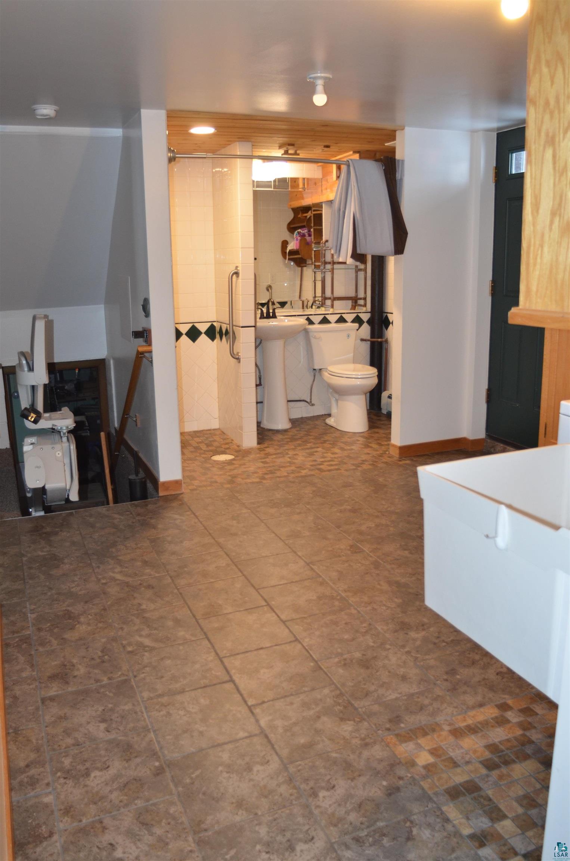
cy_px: 430
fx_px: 680
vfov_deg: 64.7
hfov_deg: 45.5
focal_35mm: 28
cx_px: 285
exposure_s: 1/60
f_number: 3.5
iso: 800
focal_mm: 19
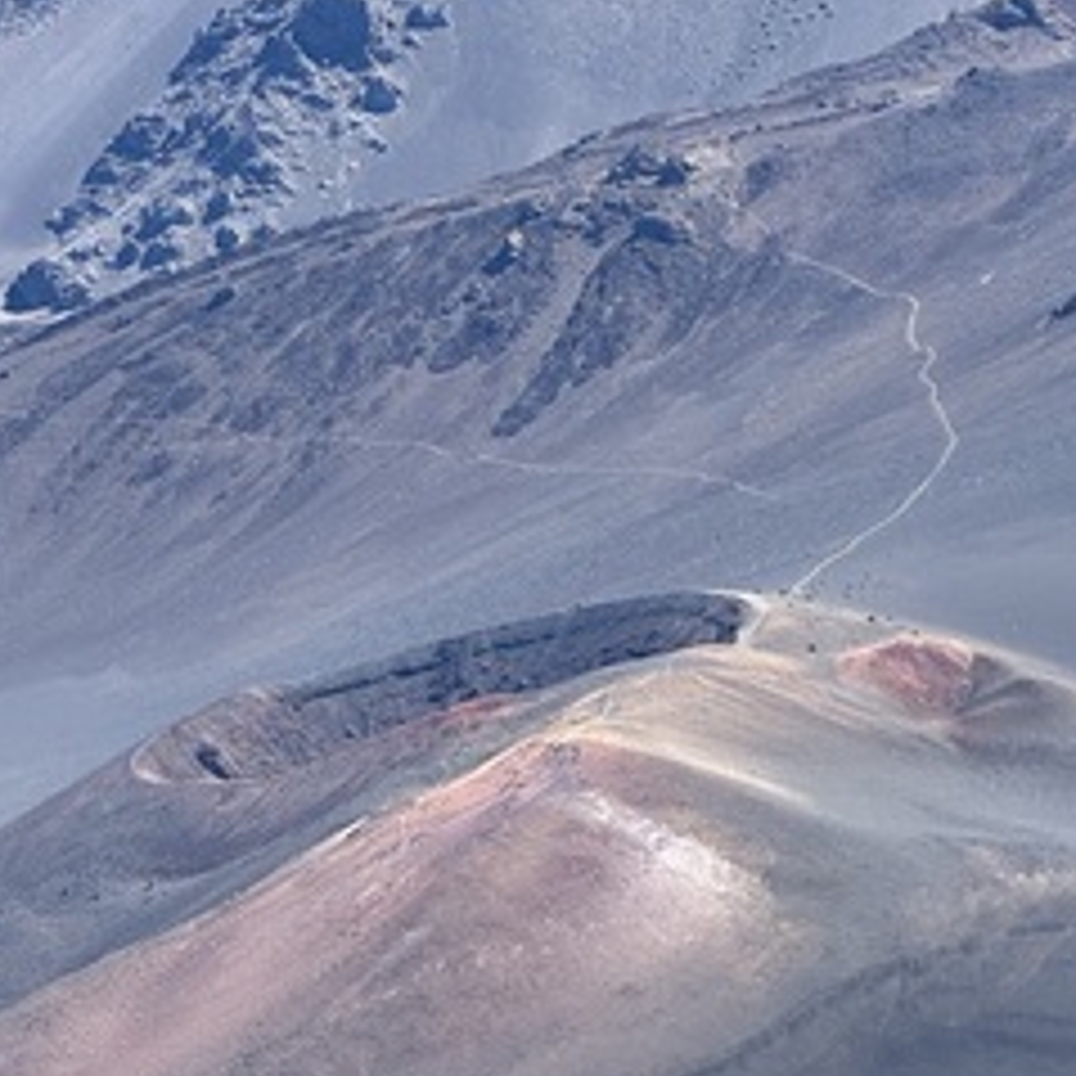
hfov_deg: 7.6
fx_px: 8124
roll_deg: +1.4
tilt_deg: -8.3
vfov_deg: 7.6
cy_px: 936
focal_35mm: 231
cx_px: 293
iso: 64
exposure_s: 1/550
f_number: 2.8
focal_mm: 15.66
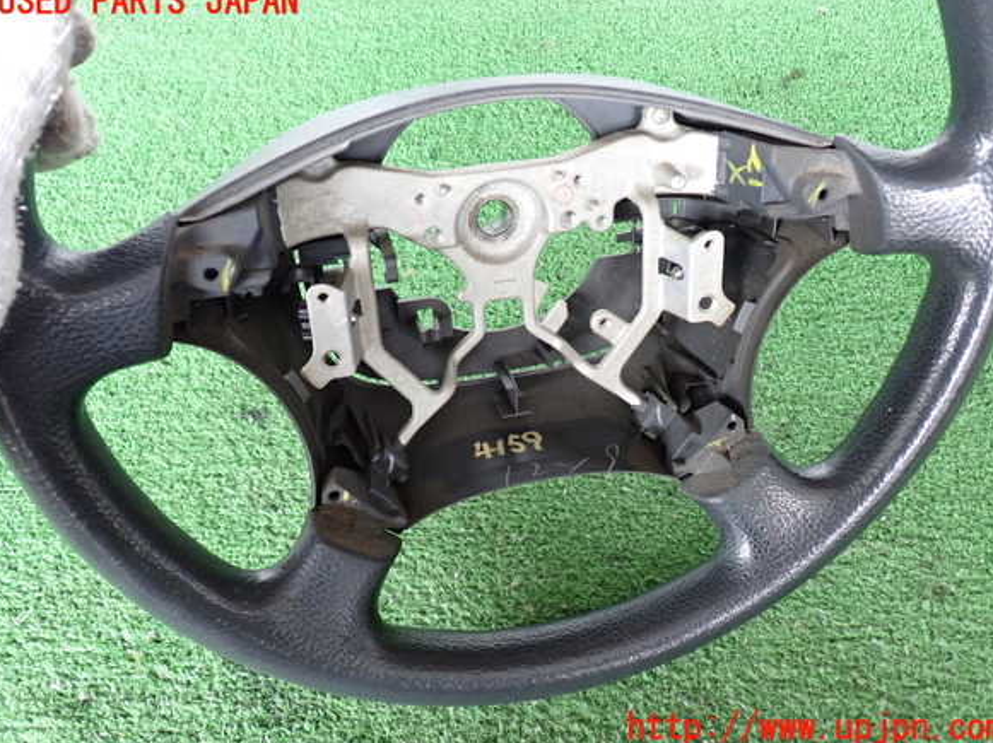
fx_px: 889
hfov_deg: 58.4
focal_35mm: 31
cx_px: 501
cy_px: 366
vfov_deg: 45.4
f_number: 2.3
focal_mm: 5.4
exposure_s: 1/30
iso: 400
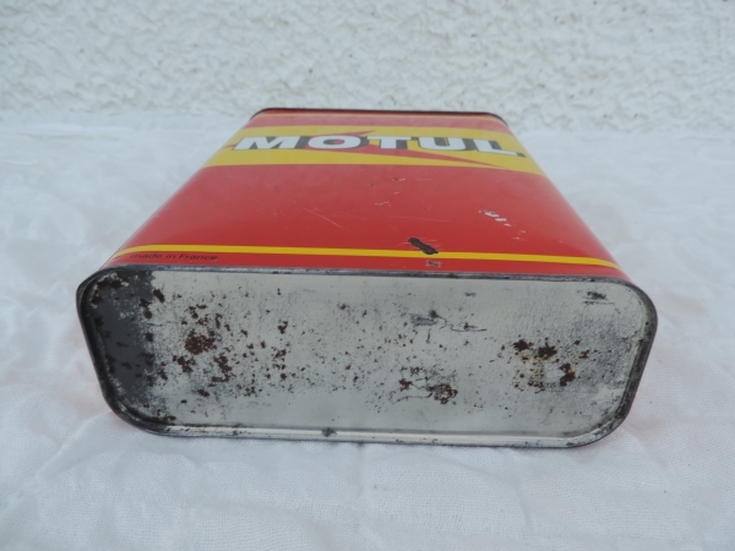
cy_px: 276
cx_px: 368
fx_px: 510
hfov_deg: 71.6
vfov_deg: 56.8
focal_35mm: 24
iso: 80
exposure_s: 1/200
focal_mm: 4.3
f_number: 3
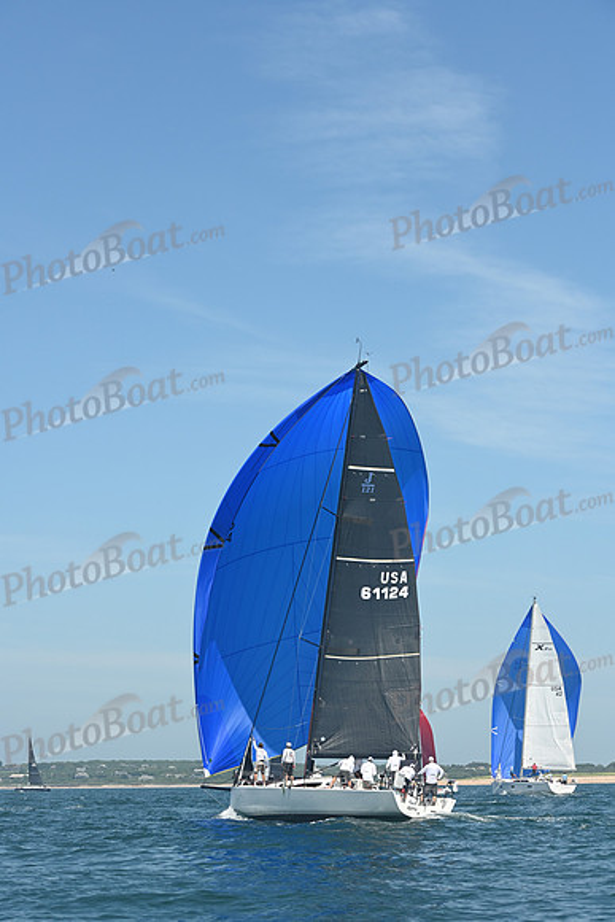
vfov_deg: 22.6
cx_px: 308
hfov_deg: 15.2
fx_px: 2305
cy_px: 461
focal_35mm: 90
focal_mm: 90
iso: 320
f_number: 8
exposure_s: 1/1000
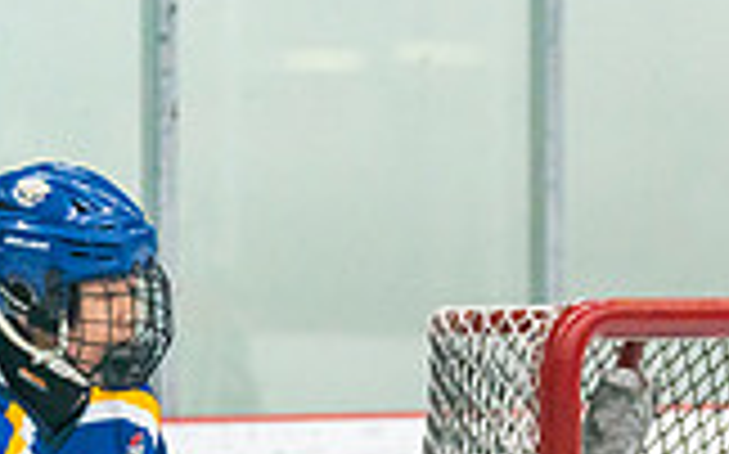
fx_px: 10324
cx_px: 906
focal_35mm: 520
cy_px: 866
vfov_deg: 2.5
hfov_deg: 4.0
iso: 3200
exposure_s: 1/1250
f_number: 2.8
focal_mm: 130
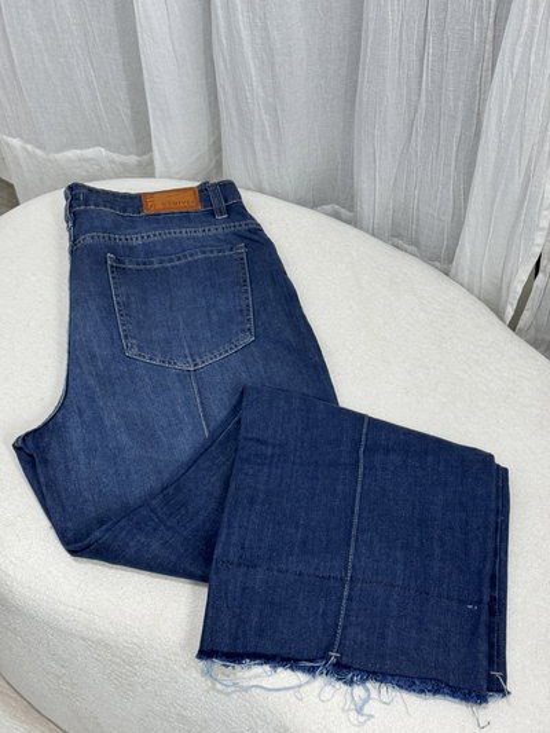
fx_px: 1016
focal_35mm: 48
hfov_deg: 30.3
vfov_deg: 39.6
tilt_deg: -54.3
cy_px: 366
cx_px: 275
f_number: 1.78
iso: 80
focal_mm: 6.76
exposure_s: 1/50
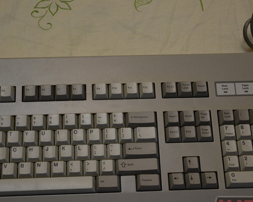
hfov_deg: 28.7
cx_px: 117
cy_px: 117
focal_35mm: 66
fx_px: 494
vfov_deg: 23.1
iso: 1600
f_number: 4.2
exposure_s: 1/30
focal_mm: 32
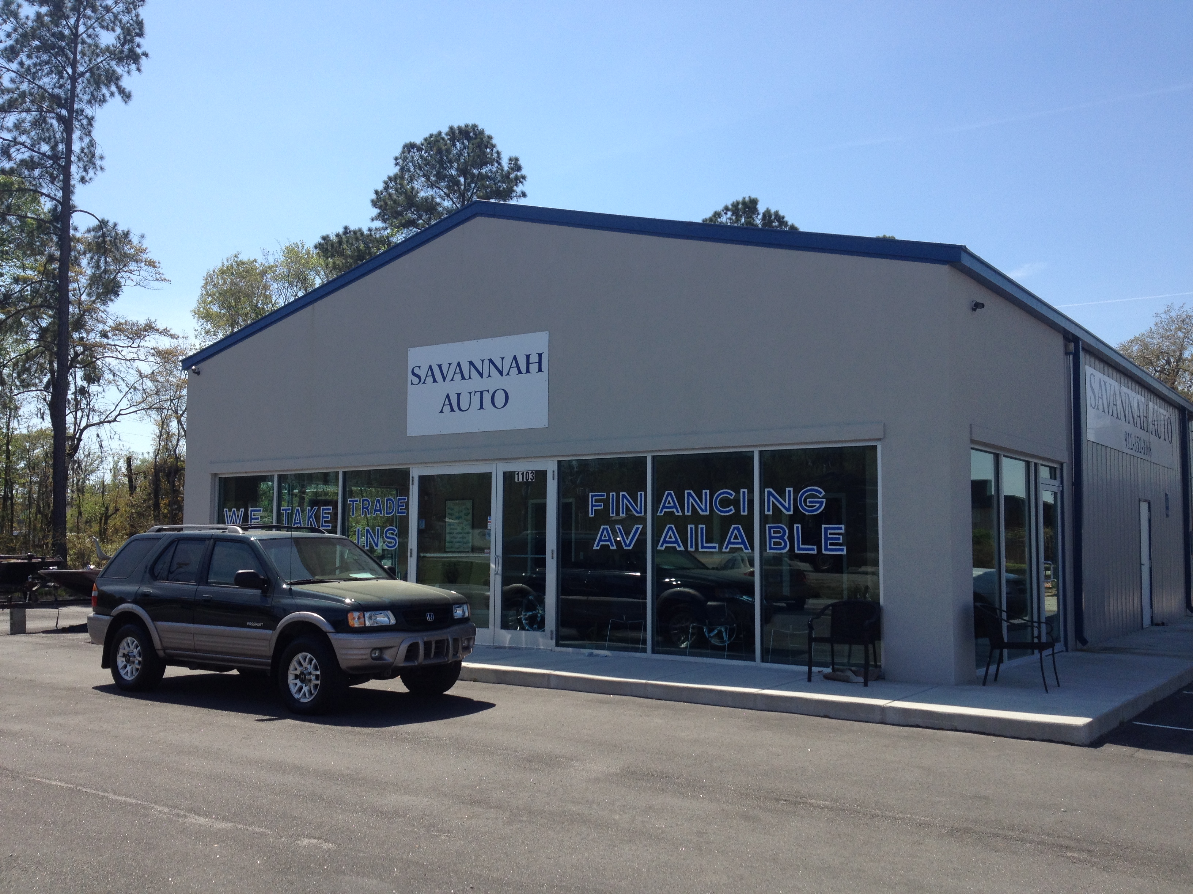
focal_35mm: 35
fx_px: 1206
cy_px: 447
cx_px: 596
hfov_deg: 52.6
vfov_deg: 40.7
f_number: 2.4
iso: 50
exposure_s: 1/1577
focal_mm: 4.28
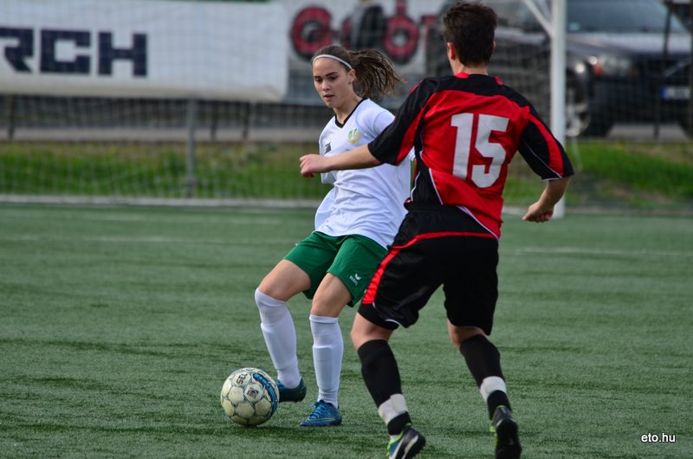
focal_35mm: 450
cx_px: 346
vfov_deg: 3.0
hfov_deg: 4.6
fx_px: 8645
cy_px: 230
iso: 200
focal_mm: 300
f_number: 5.6
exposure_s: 1/640
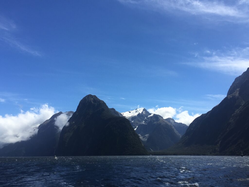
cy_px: 94
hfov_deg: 61.7
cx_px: 124
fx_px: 209
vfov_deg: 48.2
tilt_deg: +17.1
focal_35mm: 29
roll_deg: -1.2
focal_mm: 4.15
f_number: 2.2
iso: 32
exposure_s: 1/2475
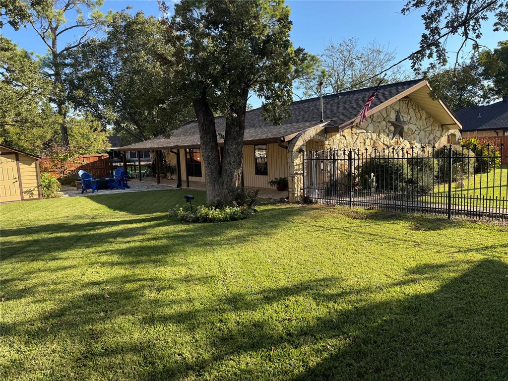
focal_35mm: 24
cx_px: 254
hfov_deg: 71.6
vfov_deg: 56.8
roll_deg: +2.8
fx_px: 352
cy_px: 190
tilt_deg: -7.5
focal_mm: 6.76
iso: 80
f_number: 1.78
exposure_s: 1/1395
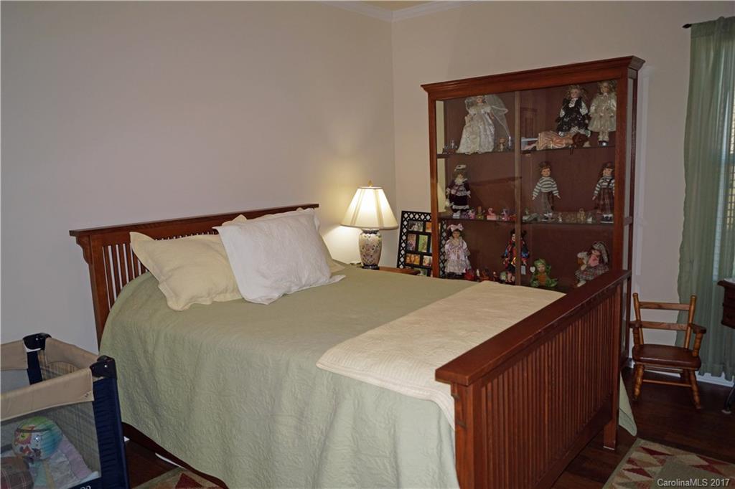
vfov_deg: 47.9
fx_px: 551
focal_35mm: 27
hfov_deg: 67.4
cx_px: 368
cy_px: 244
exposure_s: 1/160
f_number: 4
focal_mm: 18
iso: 320
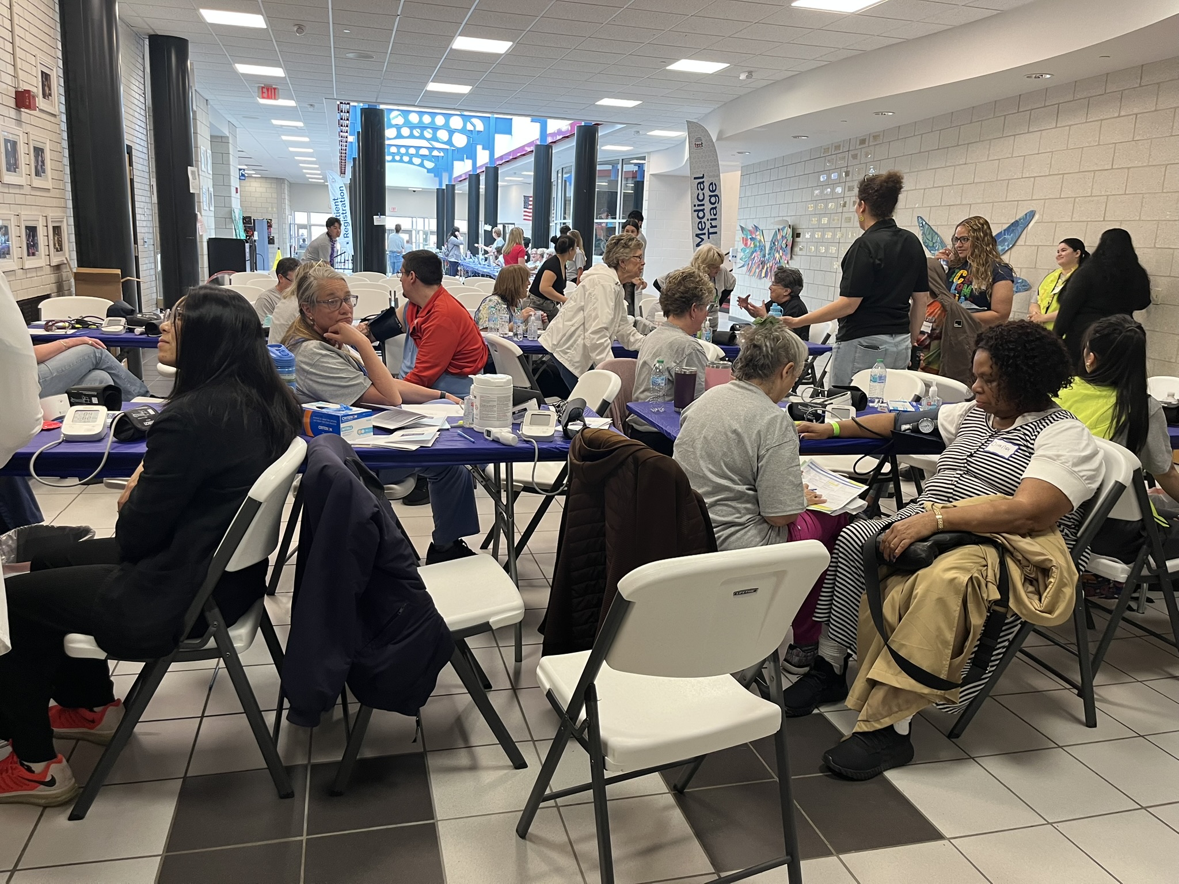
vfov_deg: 53.1
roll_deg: -3.0
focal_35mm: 26
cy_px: 442
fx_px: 886
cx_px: 590
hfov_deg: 67.3
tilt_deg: -12.9
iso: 100
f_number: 1.6
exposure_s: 1/60
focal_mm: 5.1
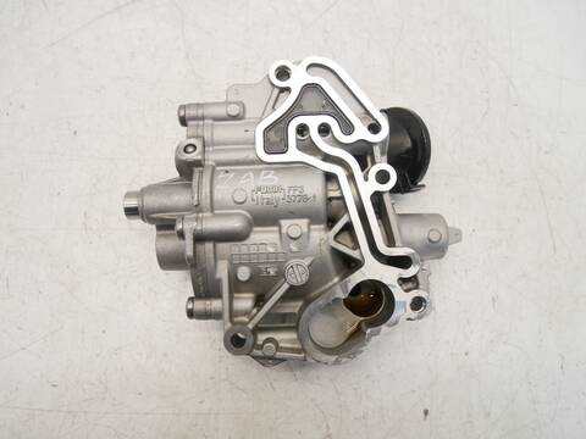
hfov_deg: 71.6
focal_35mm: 24
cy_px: 220
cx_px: 293
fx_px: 406
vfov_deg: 56.8
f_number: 3.5
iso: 320
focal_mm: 12
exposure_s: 1/60
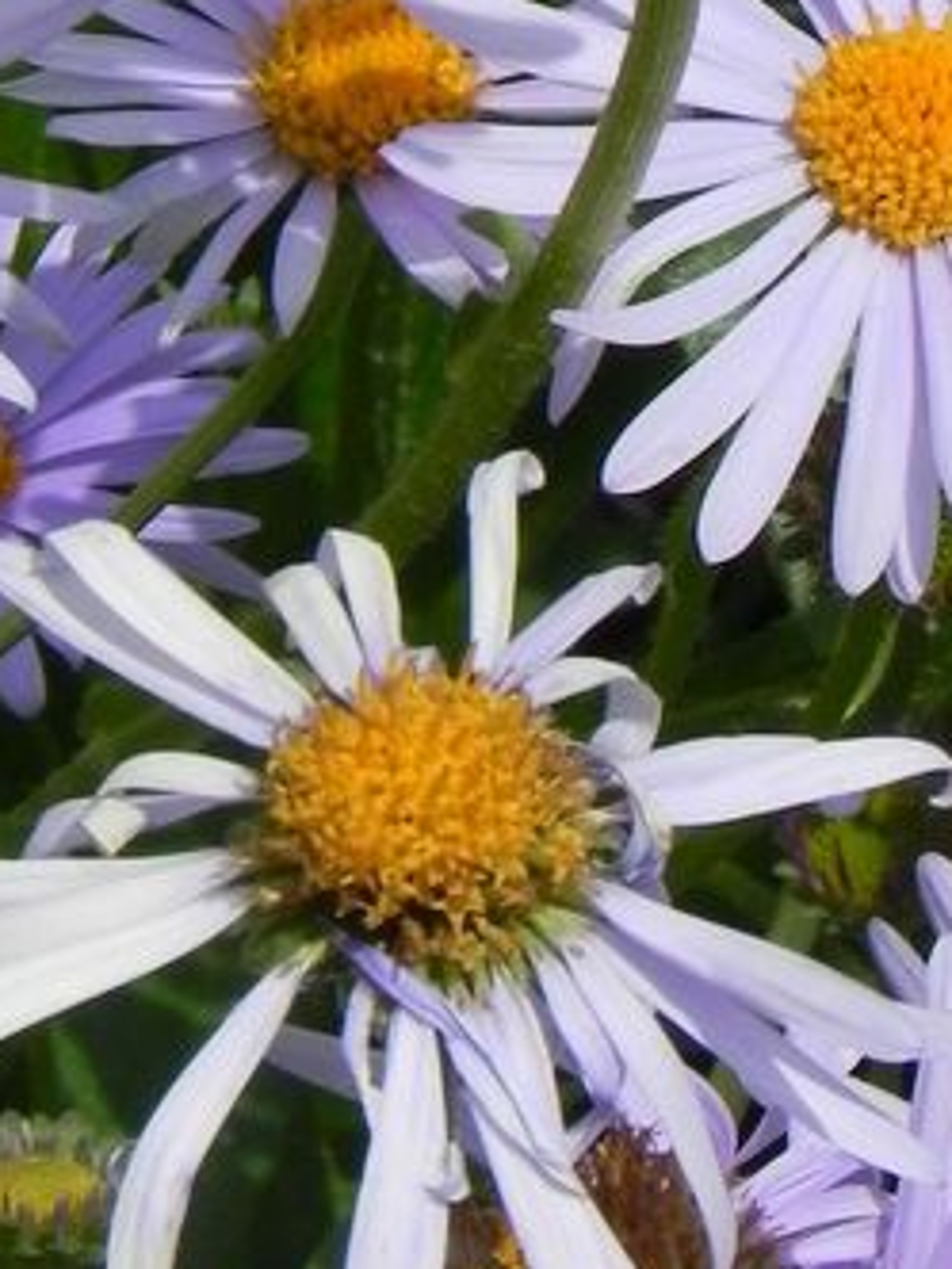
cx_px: 703
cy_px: -153
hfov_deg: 2.5
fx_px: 21818
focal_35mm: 595
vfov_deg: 3.3
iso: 160
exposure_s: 1/800
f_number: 8
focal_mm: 44
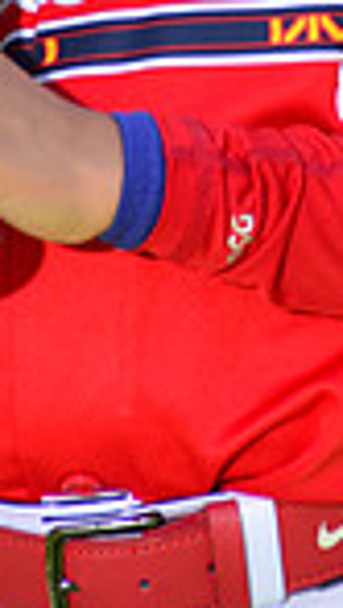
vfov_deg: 2.6
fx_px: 13317
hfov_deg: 1.5
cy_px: -298
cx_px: 176
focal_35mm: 826
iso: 200
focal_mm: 200
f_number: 8
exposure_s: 1/250
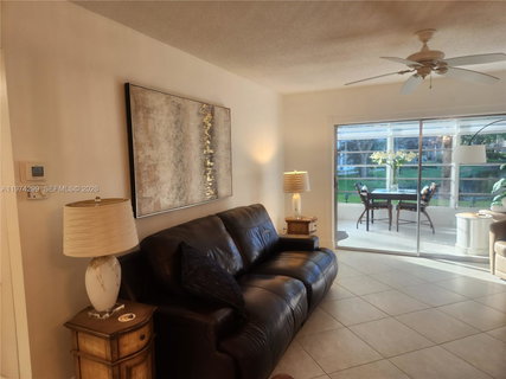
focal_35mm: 23
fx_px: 336
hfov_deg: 73.9
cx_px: 253
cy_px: 190
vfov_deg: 58.9
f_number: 1.8
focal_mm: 5.4
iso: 125
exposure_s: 1/120
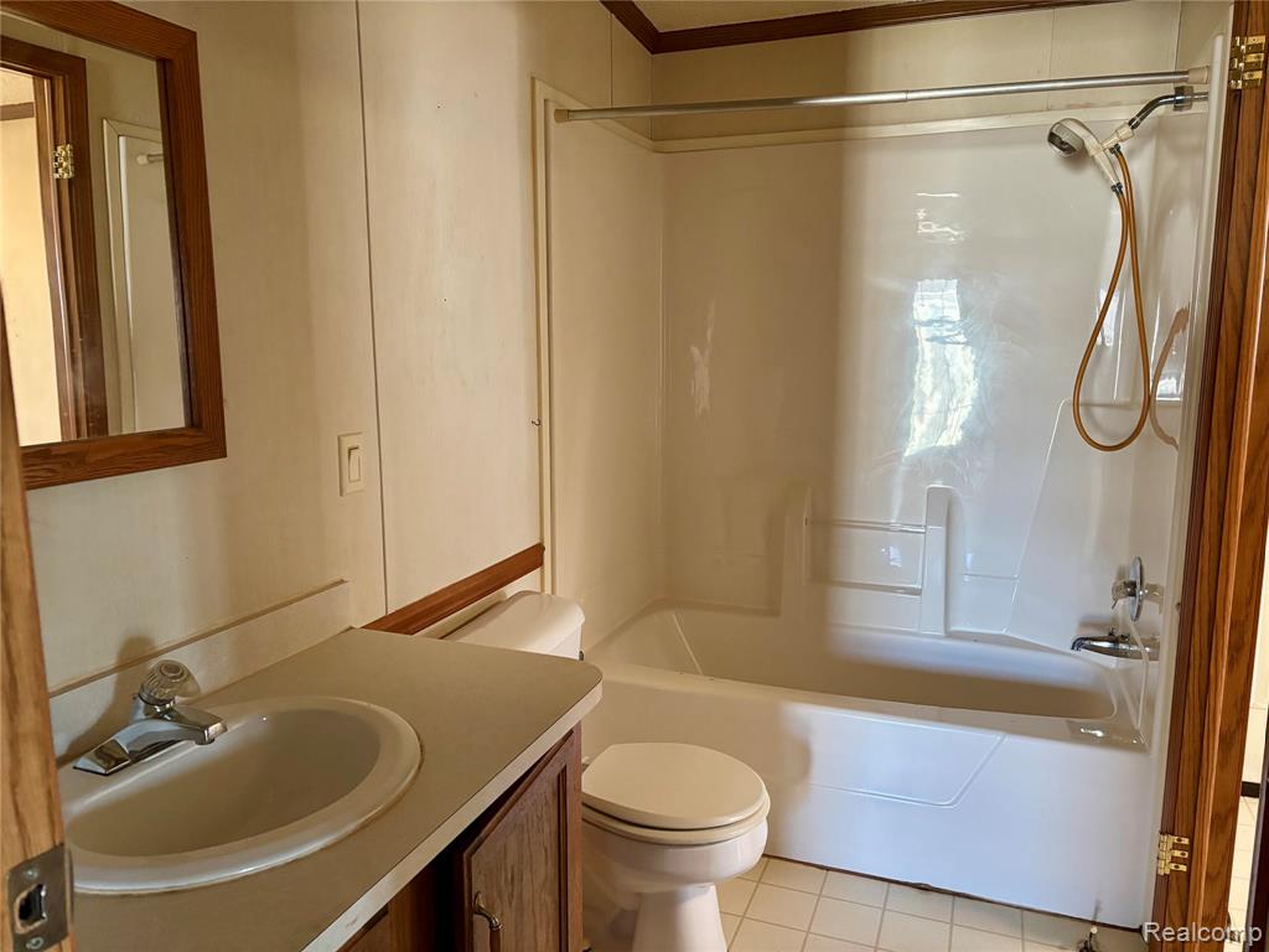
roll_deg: +0.4
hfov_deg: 67.3
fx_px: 953
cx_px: 634
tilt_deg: -9.3
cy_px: 476
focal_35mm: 26
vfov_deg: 53.1
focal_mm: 5.96
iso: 400
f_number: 1.6
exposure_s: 1/60
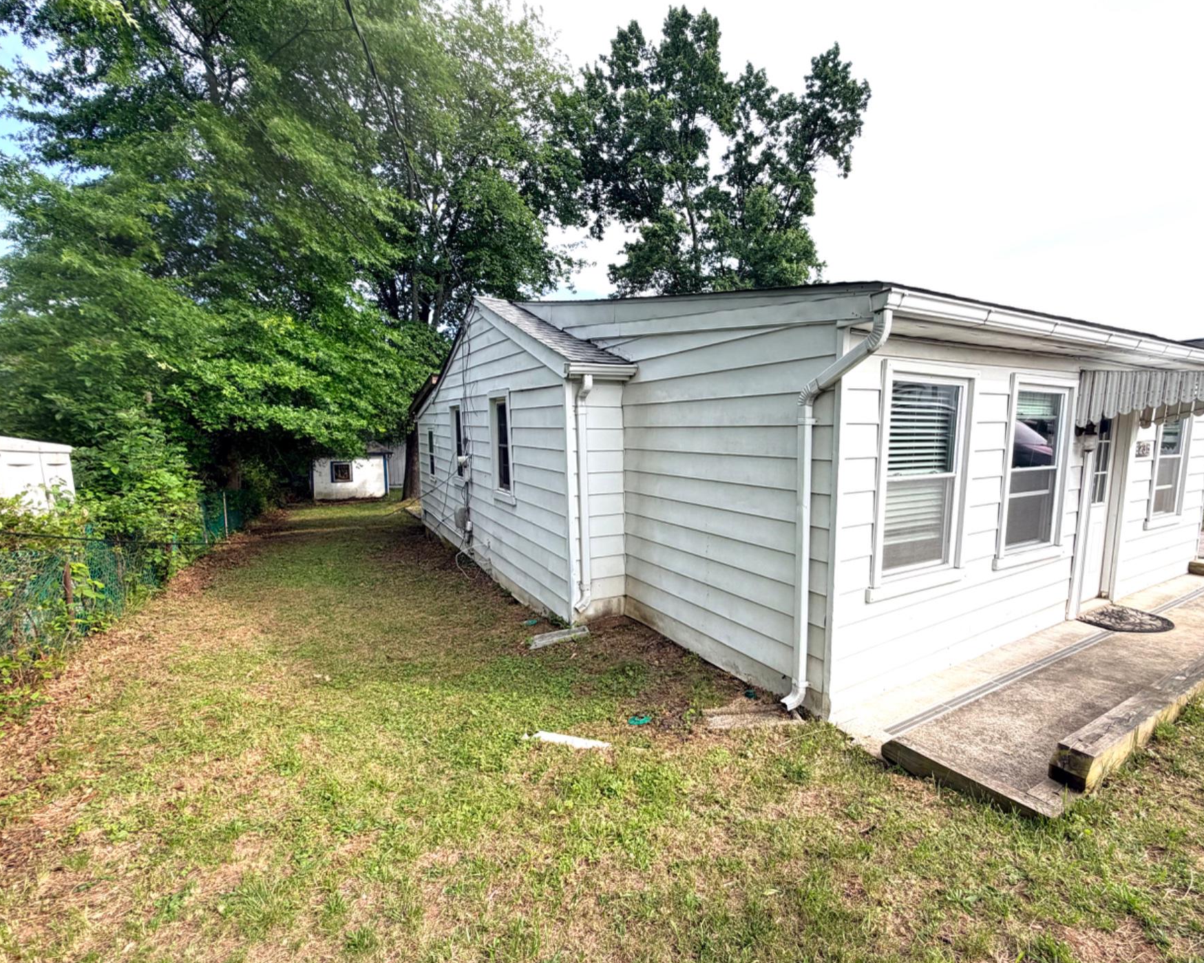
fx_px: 570
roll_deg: -0.2
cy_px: 494
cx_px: 668
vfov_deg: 80.4
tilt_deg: -5.5
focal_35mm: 16
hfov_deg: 92.7
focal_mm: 2.22
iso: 40
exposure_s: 1/607
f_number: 2.2
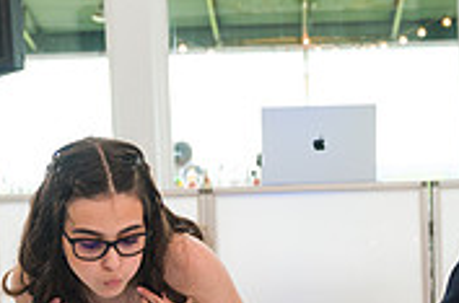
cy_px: 326
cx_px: 288
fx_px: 1462
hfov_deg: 17.8
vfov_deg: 11.7
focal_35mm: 115
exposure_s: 1/200
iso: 400
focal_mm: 35
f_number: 4
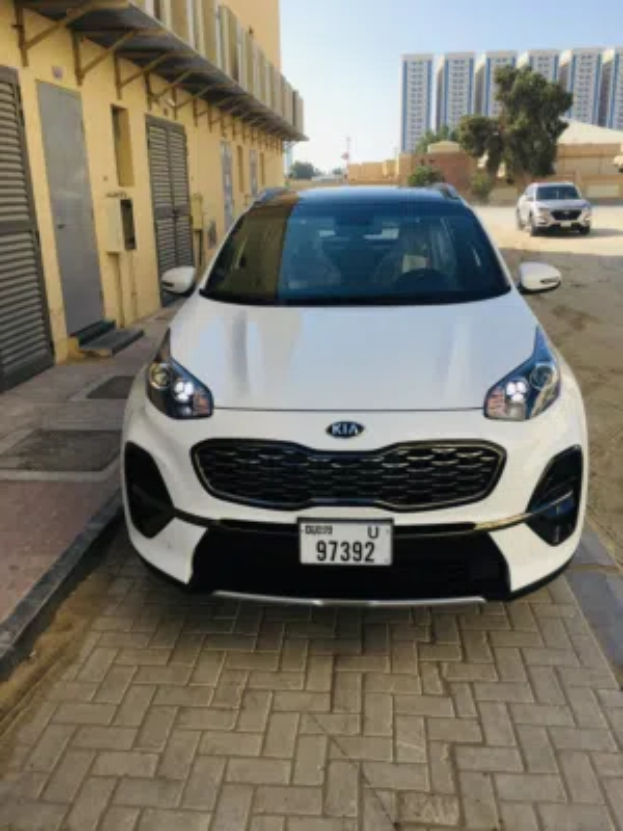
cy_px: 416
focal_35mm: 29
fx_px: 696
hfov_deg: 48.2
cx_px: 312
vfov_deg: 61.7
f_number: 2.2
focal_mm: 4.15
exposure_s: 1/1148
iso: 25
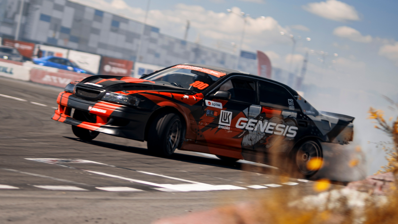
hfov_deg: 14.3
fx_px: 1589
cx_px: 138
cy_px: 102
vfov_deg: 8.1
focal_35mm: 151
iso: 100
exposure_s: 1/125
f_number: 1.8
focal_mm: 85
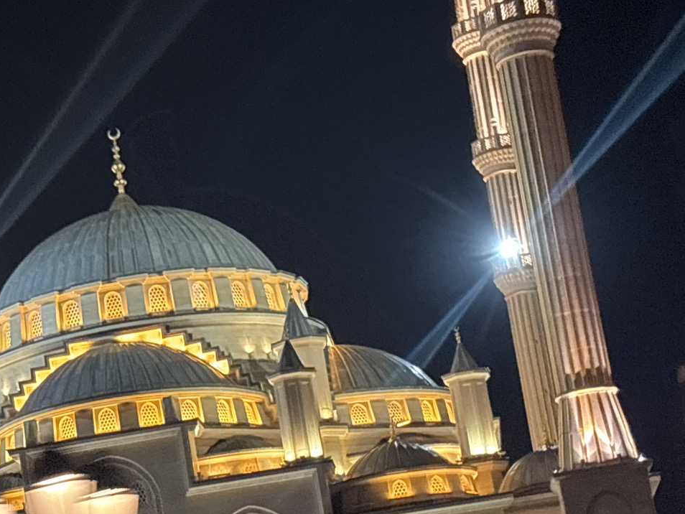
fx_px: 2157
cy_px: 388
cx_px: 19
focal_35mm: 109
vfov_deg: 13.5
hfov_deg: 17.7
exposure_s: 1/25
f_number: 1.6
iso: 320
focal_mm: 5.96
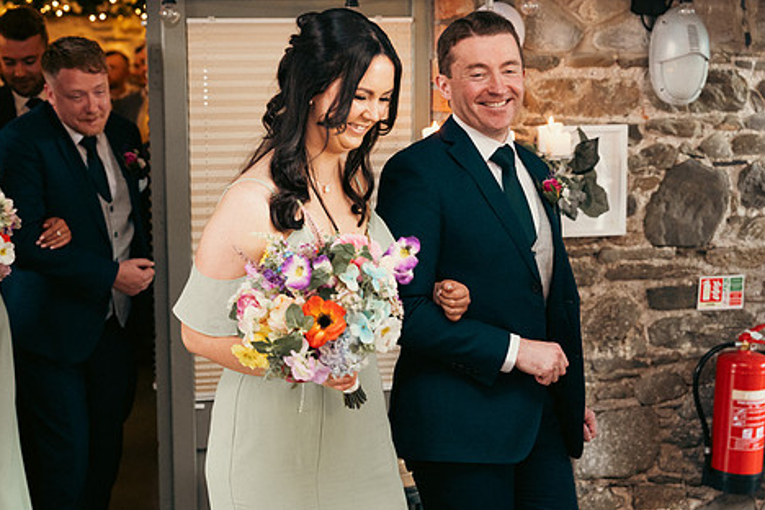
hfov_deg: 30.1
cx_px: 338
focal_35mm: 67
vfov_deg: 20.3
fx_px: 1424
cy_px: 235
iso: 2500
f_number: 3.5
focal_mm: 54
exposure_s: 1/160
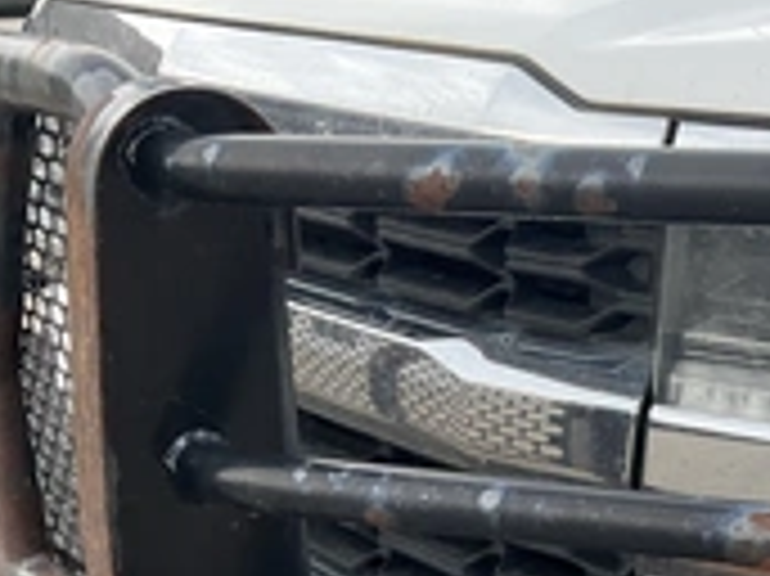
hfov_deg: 27.8
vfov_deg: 20.5
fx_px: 1512
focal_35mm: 68
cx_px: 644
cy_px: 648
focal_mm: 3
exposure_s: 1/222
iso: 25
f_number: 1.8
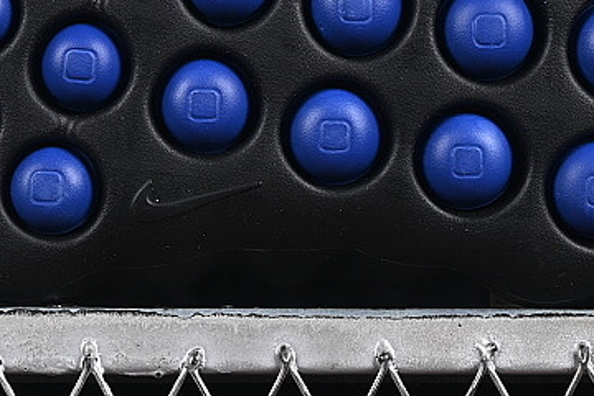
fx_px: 3712
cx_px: 175
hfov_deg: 9.1
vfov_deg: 6.1
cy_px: -63
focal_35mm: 225
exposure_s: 1/60
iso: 160
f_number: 6.3
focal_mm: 50
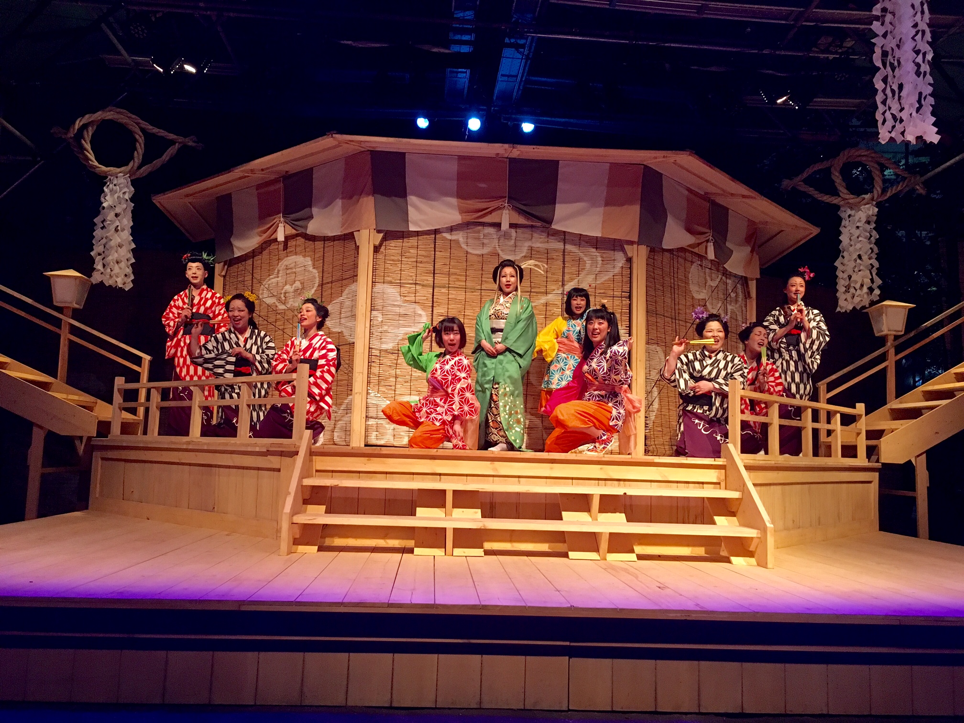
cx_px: 482
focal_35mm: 29
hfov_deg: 61.7
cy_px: 362
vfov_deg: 48.2
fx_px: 808
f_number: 2.2
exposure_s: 1/30
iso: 200
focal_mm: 4.15
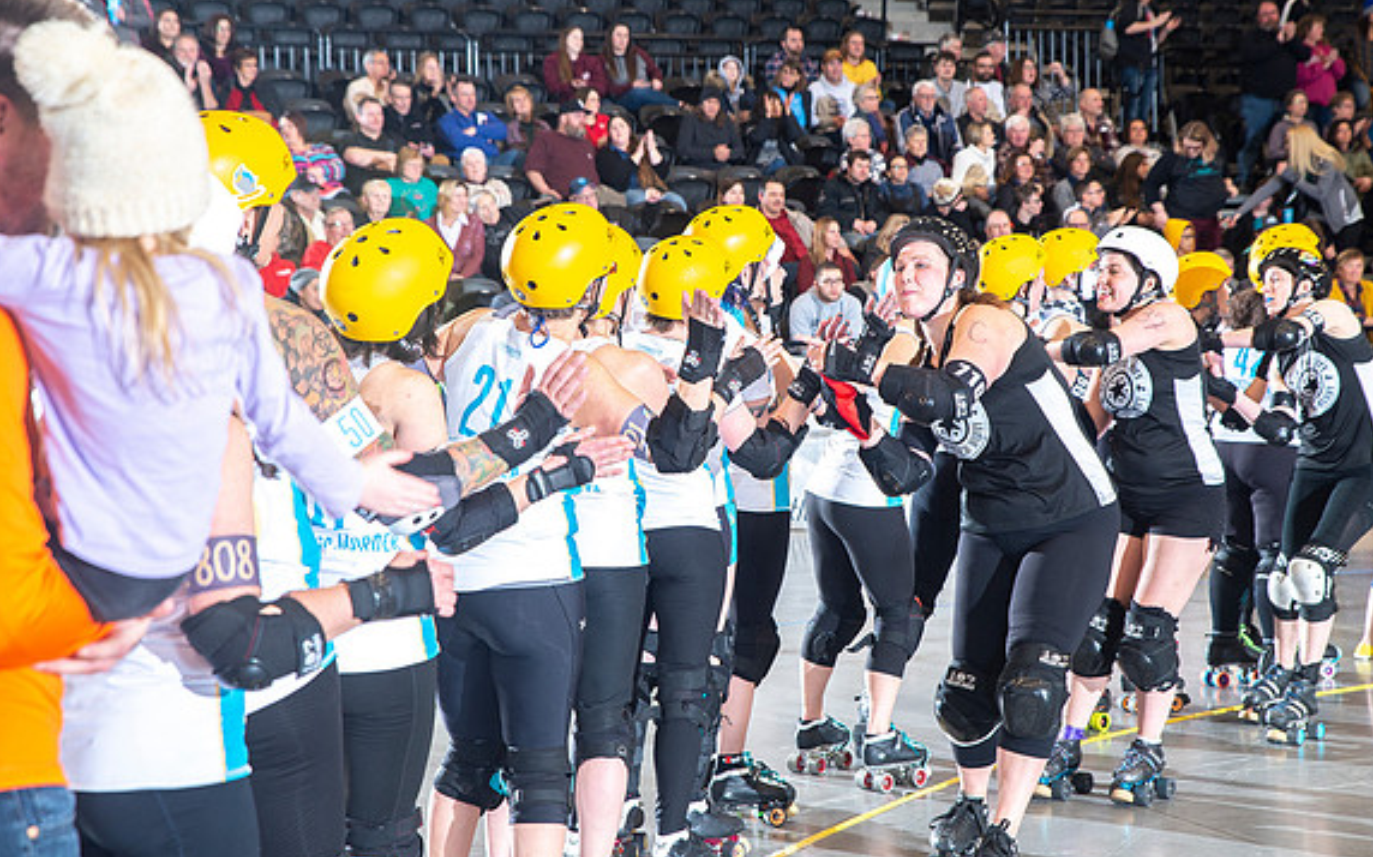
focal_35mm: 78
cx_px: 734
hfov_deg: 26.5
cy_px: 392
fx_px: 2918
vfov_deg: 16.7
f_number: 5.6
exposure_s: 1/160
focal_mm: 70
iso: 500
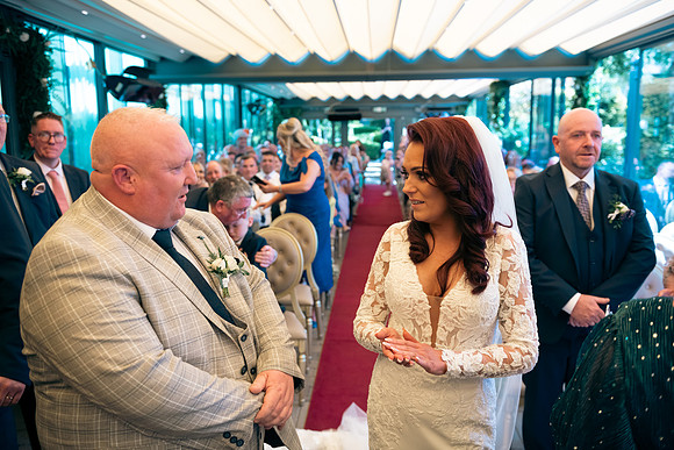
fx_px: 599
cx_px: 337
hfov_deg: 58.7
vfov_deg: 41.1
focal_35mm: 32
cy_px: 225
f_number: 3.5
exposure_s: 1/200
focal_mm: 32
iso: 250
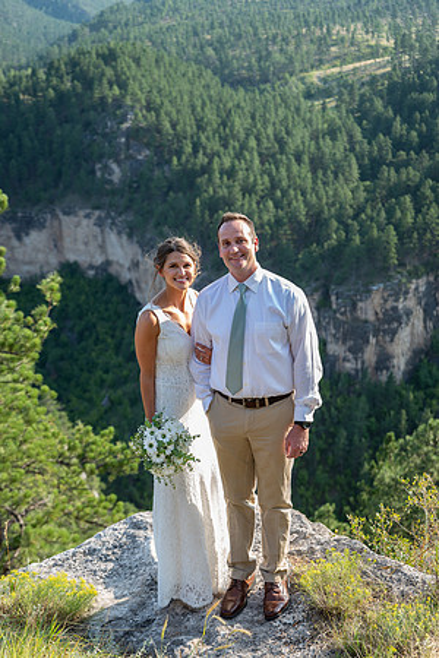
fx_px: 1097
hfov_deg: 22.6
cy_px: 329
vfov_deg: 33.4
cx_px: 220
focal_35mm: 60
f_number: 3.5
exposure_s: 1/320
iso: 200
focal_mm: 60
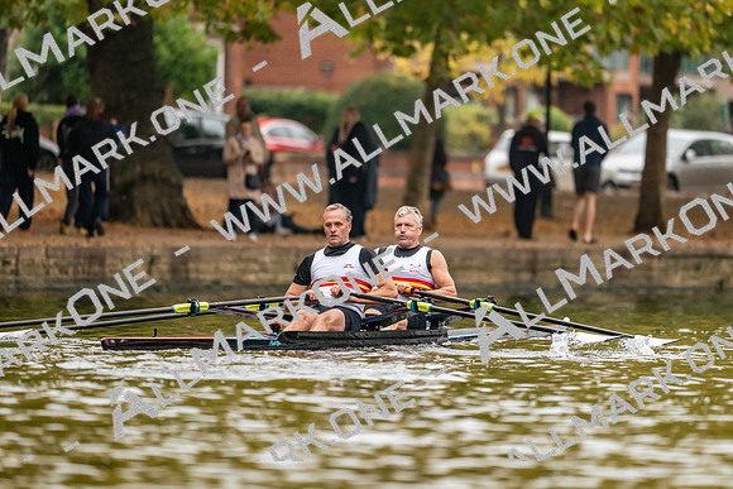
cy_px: 244
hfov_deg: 5.2
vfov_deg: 3.4
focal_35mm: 400
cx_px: 366
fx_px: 8146
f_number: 4.5
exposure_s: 1/2500
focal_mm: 400
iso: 2800
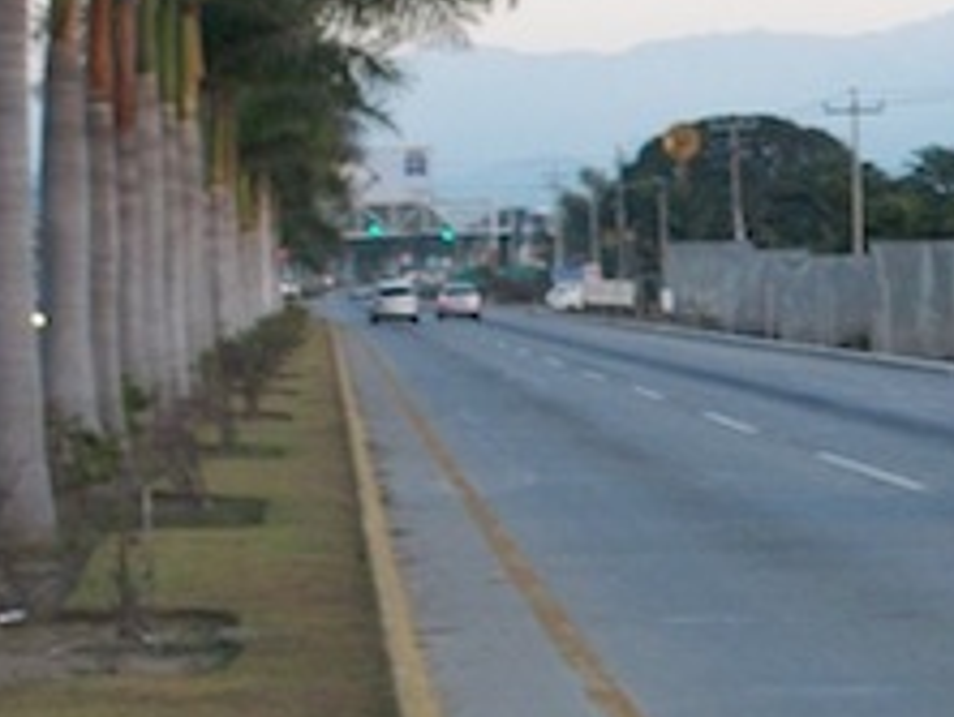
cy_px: 466
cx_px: 988
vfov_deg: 7.9
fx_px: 5214
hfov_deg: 10.4
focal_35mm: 189
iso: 200
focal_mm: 15.1
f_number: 5.1
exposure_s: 1/125
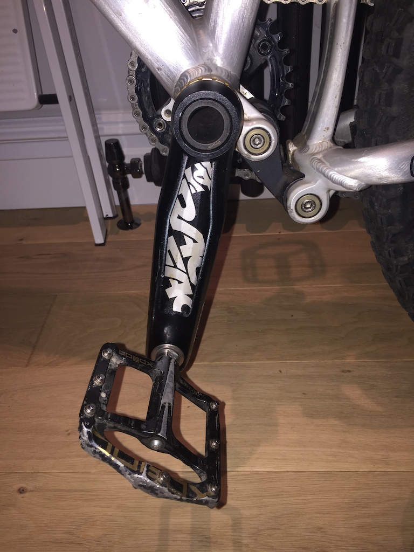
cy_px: 276
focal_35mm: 29
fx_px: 462
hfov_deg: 48.2
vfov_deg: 61.7
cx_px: 207
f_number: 2.2
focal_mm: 4.15
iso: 32
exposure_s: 1/33
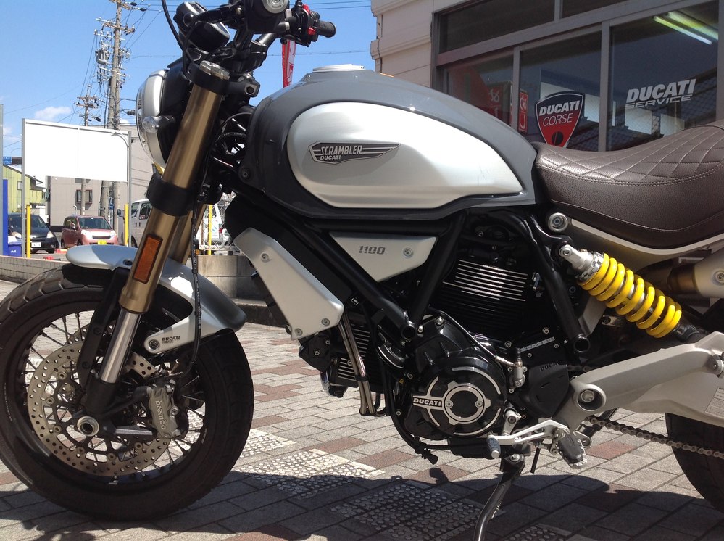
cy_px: 270
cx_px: 362
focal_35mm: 35
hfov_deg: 52.7
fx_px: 731
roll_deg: -1.3
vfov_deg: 40.6
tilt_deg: -2.6
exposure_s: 1/1080
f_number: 2.4
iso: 50
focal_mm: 4.28
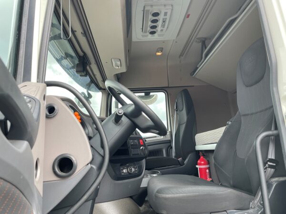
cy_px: 107
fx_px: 215
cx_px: 143
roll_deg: +2.7
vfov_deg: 53.1
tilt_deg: +12.4
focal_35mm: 26
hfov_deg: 67.3
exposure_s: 1/167
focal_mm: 4.2
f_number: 1.6
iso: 32
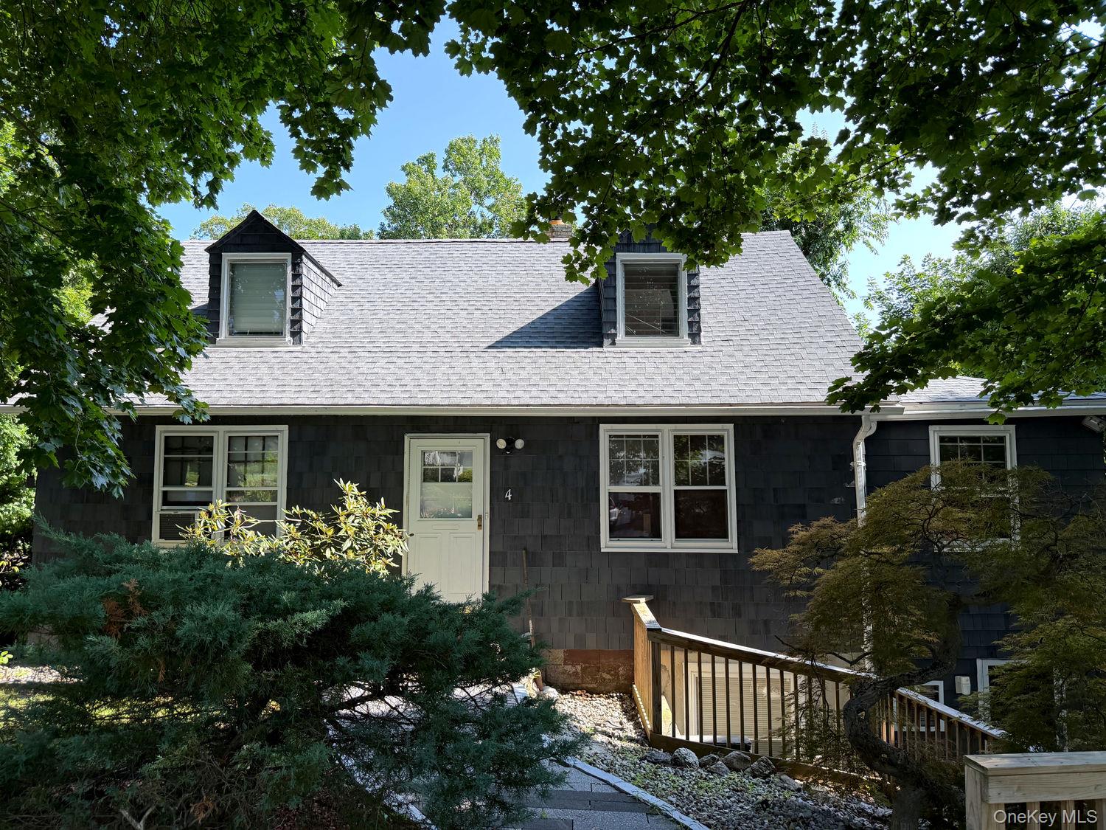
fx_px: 767
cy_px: 415
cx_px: 553
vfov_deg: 56.8
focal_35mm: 24
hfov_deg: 71.6
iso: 100
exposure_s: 1/1292
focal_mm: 6.8
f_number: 1.8
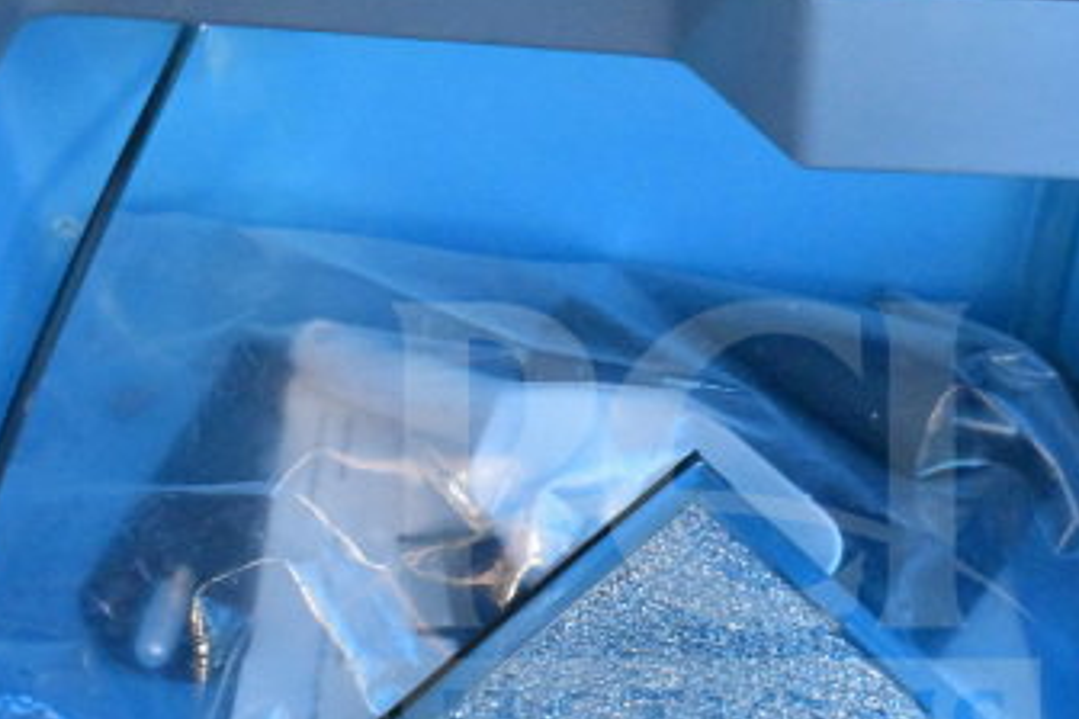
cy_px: 557
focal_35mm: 60
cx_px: 678
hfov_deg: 33.2
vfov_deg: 22.4
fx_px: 1798
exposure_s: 1/40
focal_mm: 22
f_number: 3.8
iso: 12800
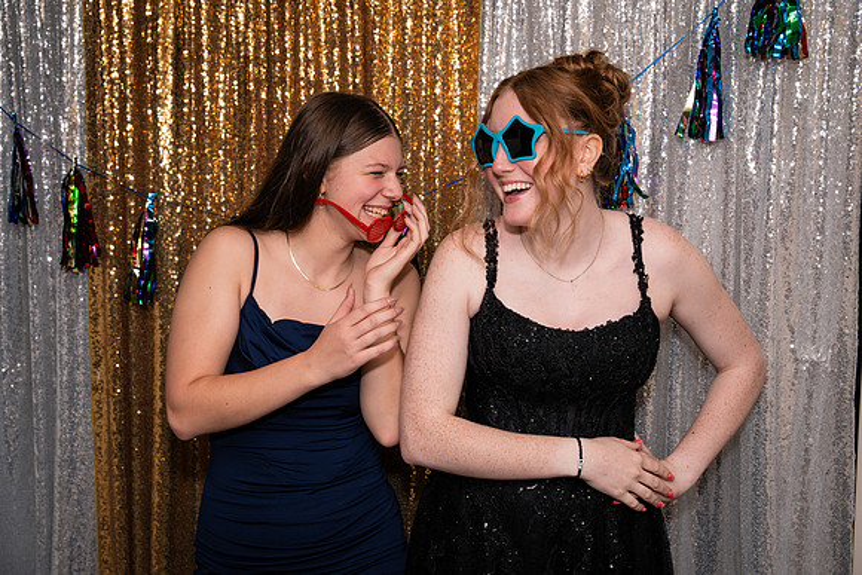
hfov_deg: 39.6
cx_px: 431
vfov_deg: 27.0
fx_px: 1197
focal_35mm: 50
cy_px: 288
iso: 400
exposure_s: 1/250
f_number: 5
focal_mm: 50
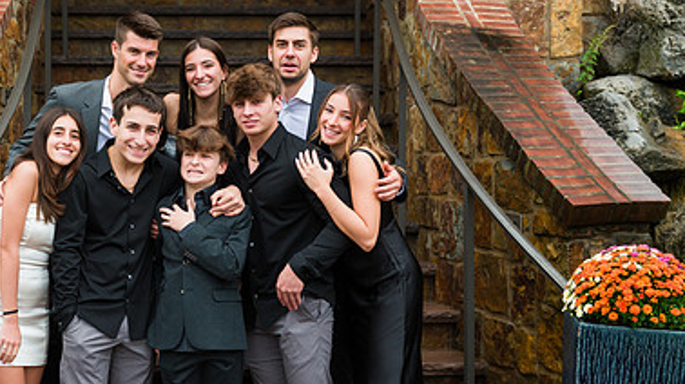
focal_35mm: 65
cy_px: 194
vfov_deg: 18.5
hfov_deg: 32.0
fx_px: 1180
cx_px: 211
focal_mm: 38
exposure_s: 1/500
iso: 320
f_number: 4
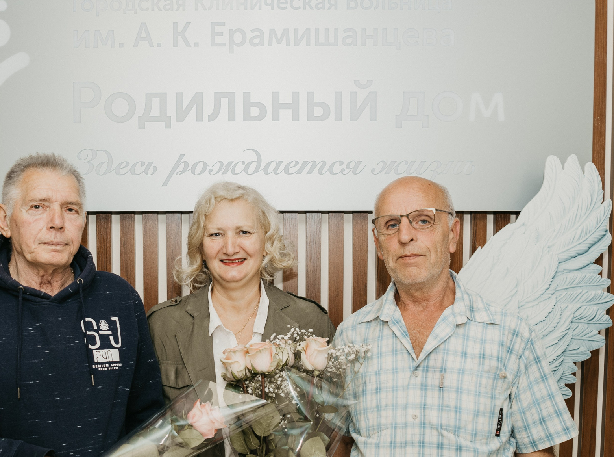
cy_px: 328
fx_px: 813
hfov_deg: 41.0
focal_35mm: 46
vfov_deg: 30.9
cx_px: 221
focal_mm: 24
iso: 160
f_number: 4
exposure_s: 1/160
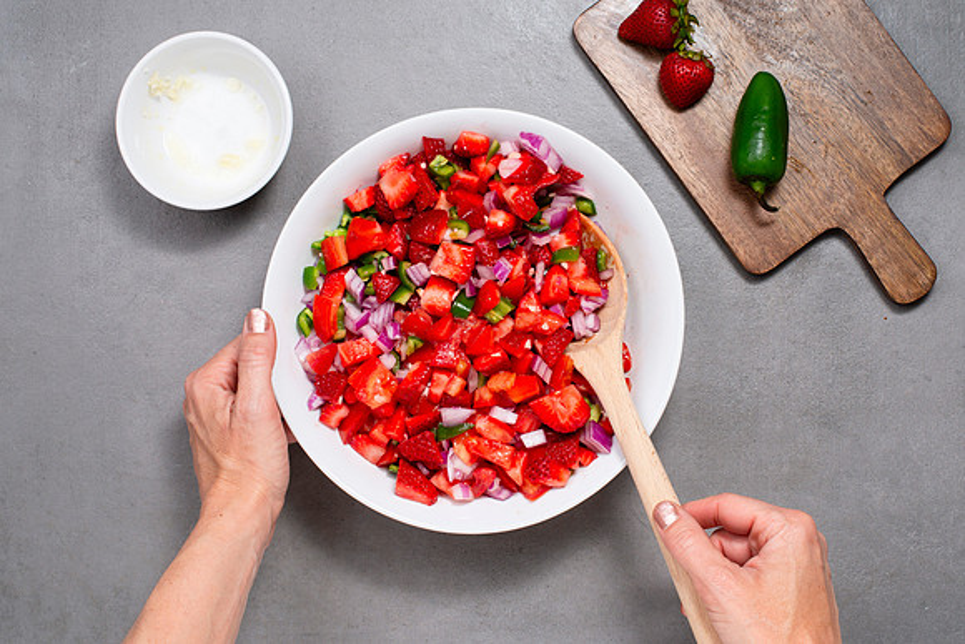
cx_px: 522
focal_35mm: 57
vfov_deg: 23.7
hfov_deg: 34.9
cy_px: 284
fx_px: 1533
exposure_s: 1/200
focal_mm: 50
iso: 250
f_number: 10
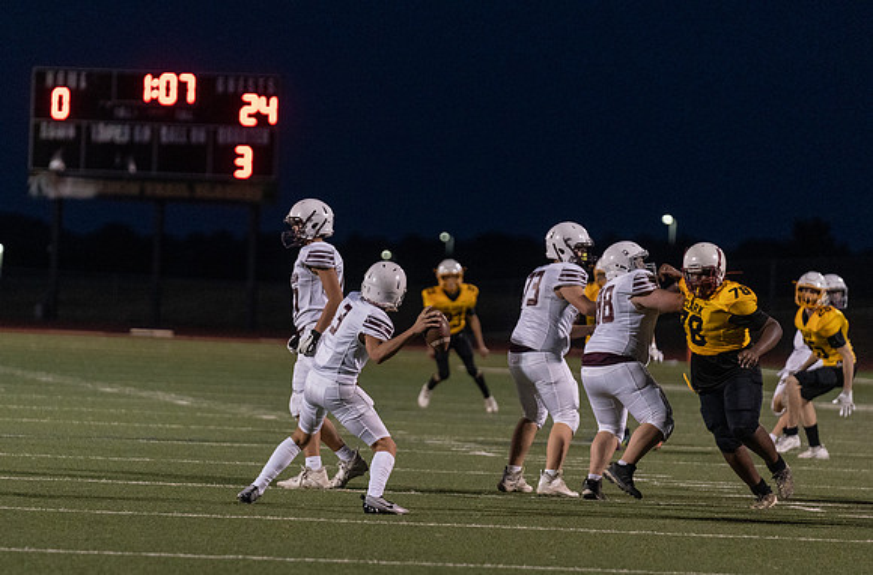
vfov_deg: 5.4
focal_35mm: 255
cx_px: 382
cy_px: 324
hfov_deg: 8.1
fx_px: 6149
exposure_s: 1/1250
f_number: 3.2
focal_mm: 200
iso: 4000
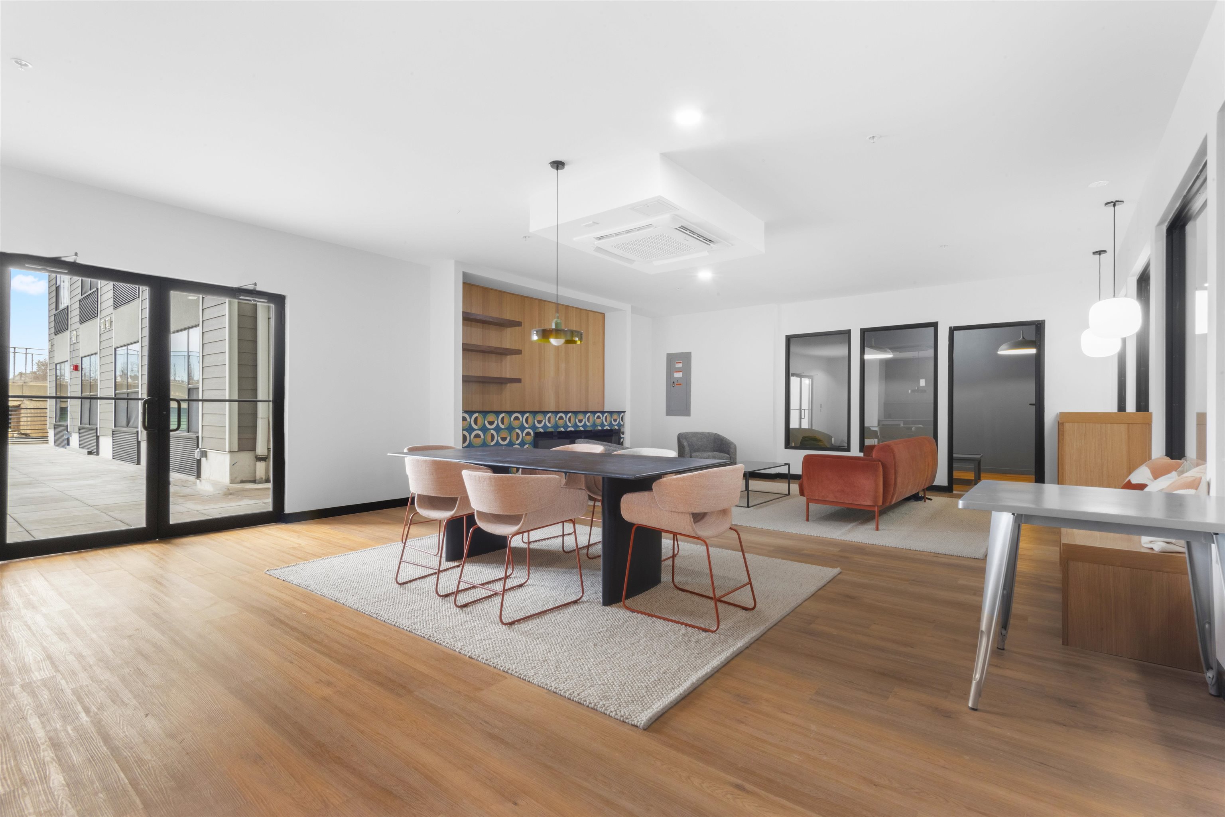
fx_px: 545
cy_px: 408
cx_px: 612
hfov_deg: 96.7
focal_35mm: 16
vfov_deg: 73.8
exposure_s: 4
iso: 500
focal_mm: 16
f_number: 22
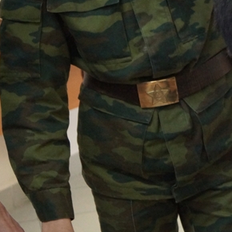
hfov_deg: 13.3
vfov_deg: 13.8
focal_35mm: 126
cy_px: 152
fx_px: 955
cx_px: 313
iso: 1600
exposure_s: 1/60
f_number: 4.5
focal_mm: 28
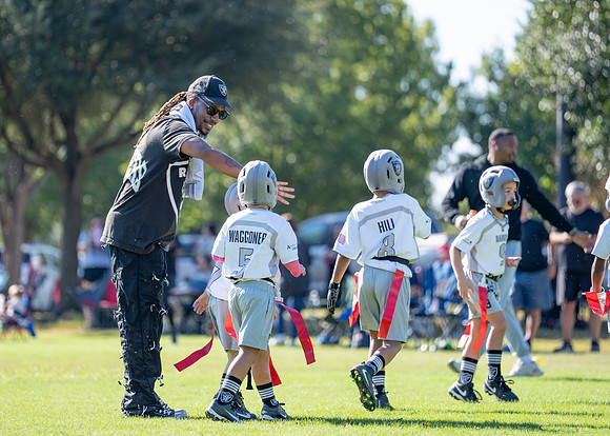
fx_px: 3897
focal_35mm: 225
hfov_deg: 8.9
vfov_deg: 6.4
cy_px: 179
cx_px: 229
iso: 250
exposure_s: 1/2000
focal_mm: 178
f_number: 2.8
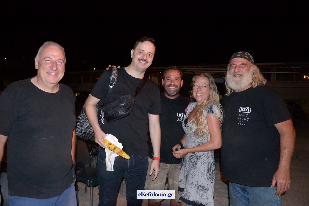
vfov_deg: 47.9
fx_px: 232
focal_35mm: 27
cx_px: 154
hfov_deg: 67.4
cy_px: 103
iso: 1600
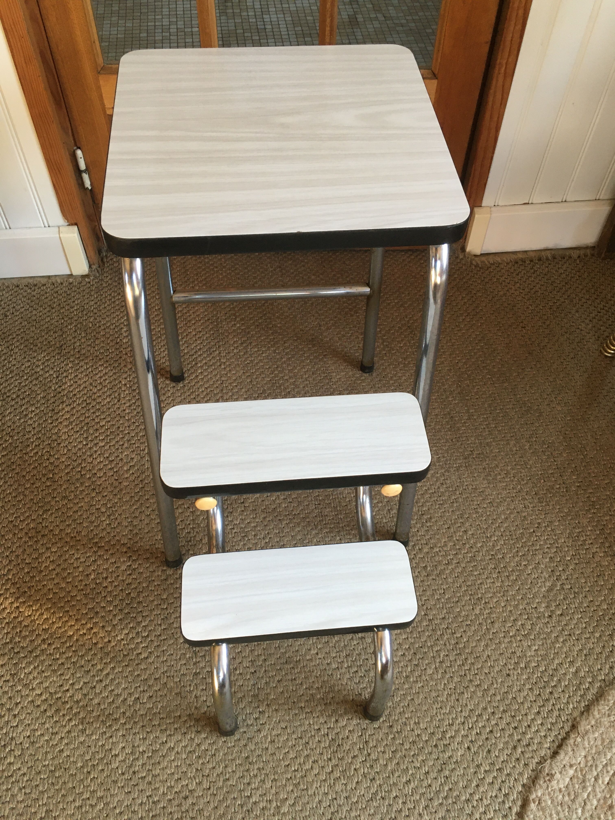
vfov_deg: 61.7
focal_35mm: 29
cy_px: 410
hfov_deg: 48.2
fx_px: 687
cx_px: 308
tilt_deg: -51.7
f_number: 2.2
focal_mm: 4.15
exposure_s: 1/33
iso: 64
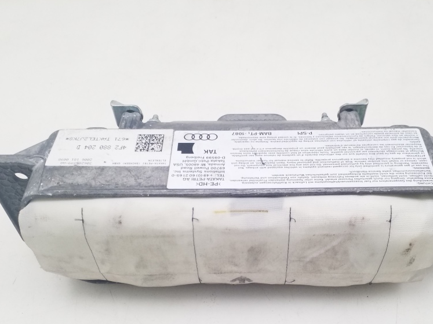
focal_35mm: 37
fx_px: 463
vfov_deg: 38.2
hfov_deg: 49.8
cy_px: 216
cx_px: 259
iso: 80
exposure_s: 1/50
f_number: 1.9
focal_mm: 3.6
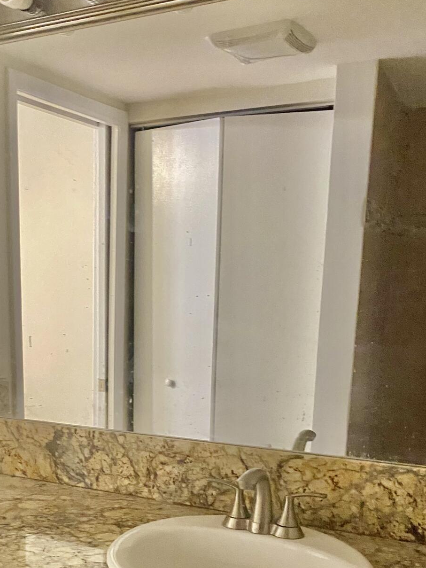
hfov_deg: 32.7
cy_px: 441
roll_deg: +0.4
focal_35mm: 43
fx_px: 705
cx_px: 86
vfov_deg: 42.2
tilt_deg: -10.0
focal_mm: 4.25
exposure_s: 1/30
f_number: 1.8
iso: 640
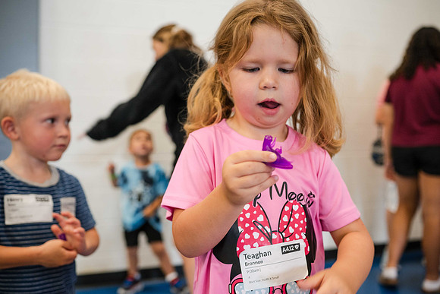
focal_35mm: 36
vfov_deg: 36.8
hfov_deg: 53.0
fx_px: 442
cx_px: 220
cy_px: 147
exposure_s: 1/125
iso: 2500
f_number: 2.8
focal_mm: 35
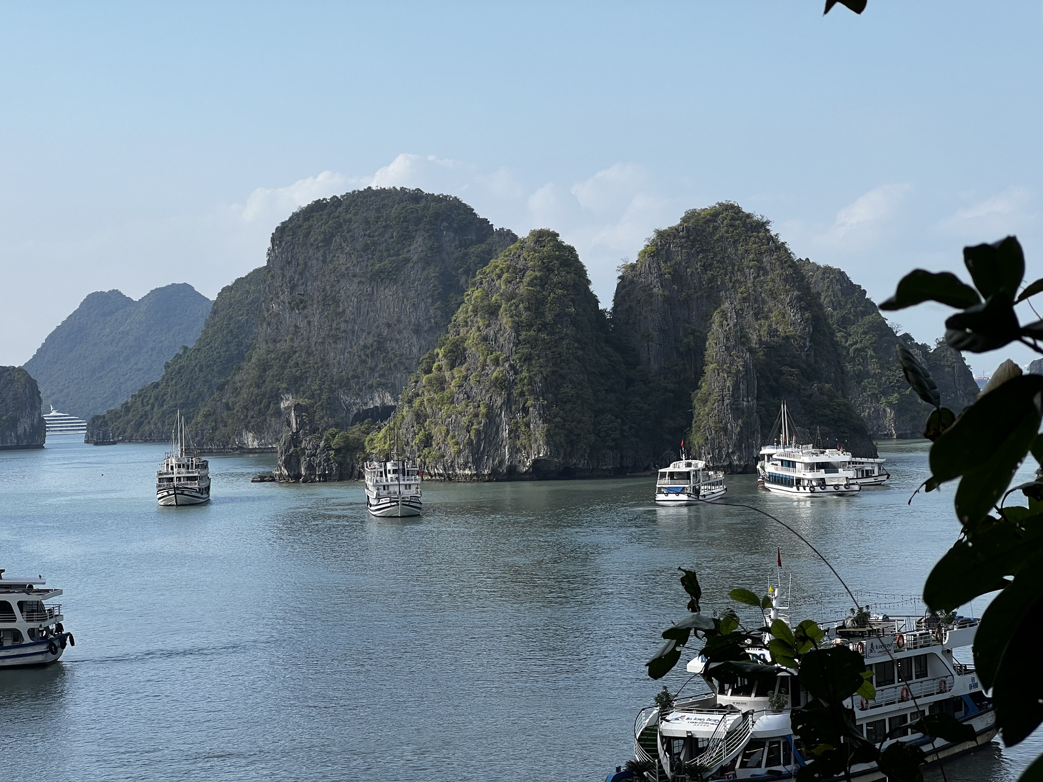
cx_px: 522
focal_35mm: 77
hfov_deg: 25.3
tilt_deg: +0.4
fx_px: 2320
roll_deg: +2.2
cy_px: 391
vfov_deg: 19.1
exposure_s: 1/592
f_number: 2.8
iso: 32
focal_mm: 9
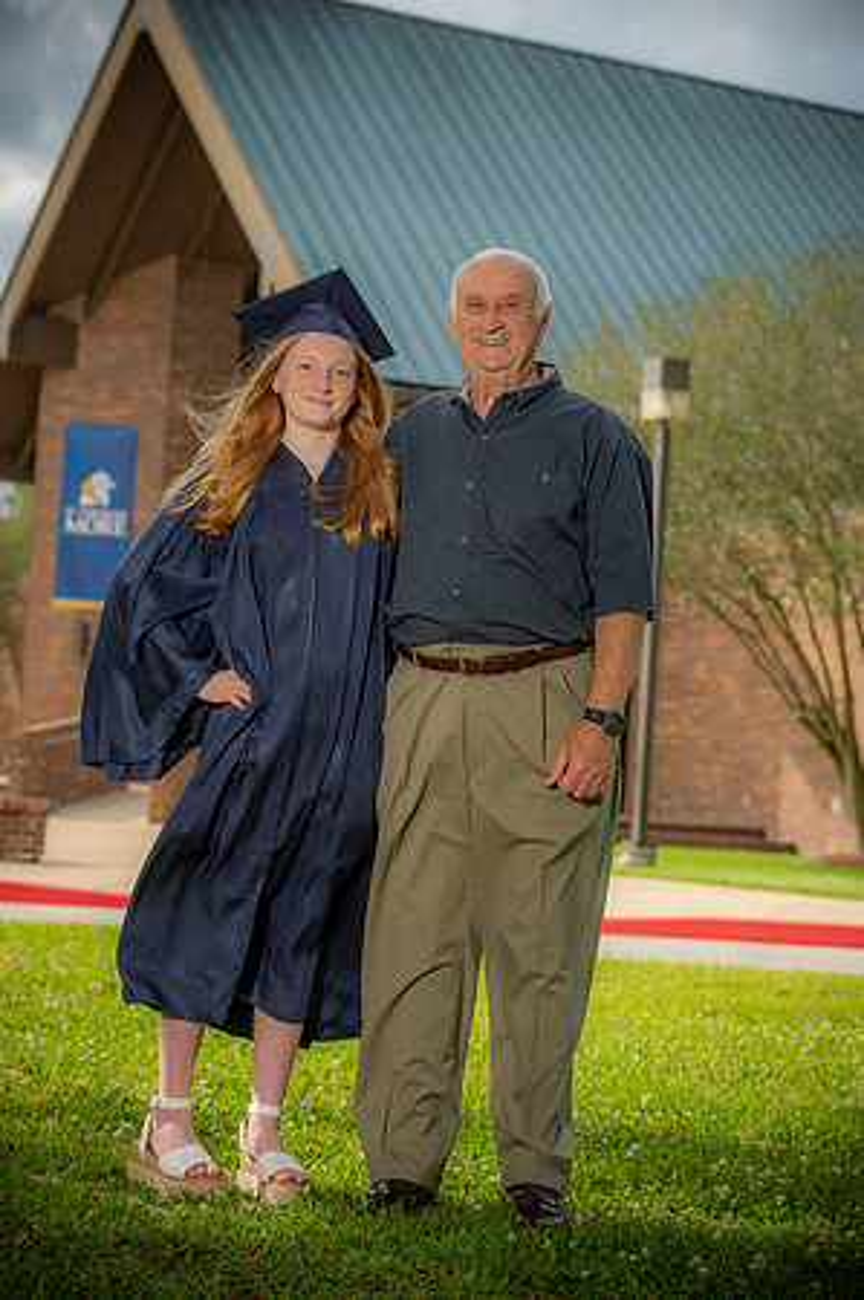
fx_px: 3067
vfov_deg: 23.9
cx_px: 432
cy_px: 650
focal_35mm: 85
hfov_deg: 16.0
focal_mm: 85
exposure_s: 1/250
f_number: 5.6
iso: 80
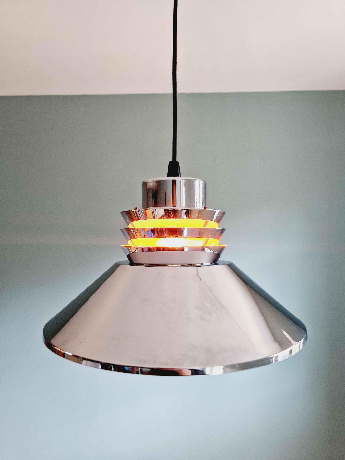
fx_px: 306
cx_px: 172
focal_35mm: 23
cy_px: 230
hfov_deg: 58.9
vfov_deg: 73.9
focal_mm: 5.4
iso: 500
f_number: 1.8
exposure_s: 1/100
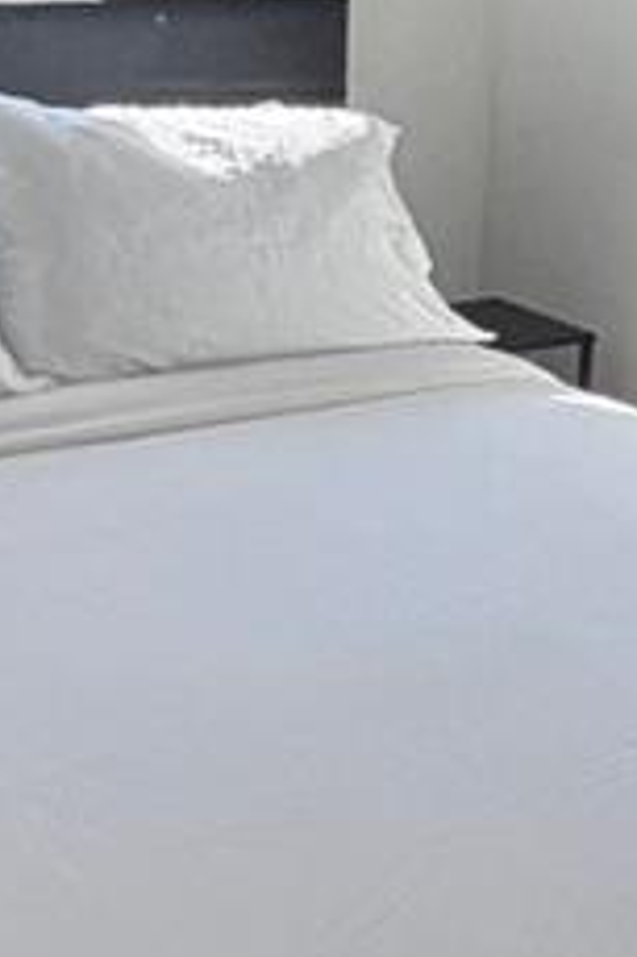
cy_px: 520
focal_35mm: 76
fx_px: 2020
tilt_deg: -20.1
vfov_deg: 26.7
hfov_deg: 17.8
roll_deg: -3.9
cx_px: 458
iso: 50
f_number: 2.2
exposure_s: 1/121
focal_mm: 2.22
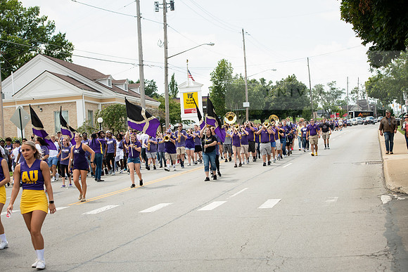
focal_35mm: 70
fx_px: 793
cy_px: 136
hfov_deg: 28.8
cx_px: 204
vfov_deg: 19.5
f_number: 6.3
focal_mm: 70
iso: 250
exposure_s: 1/640
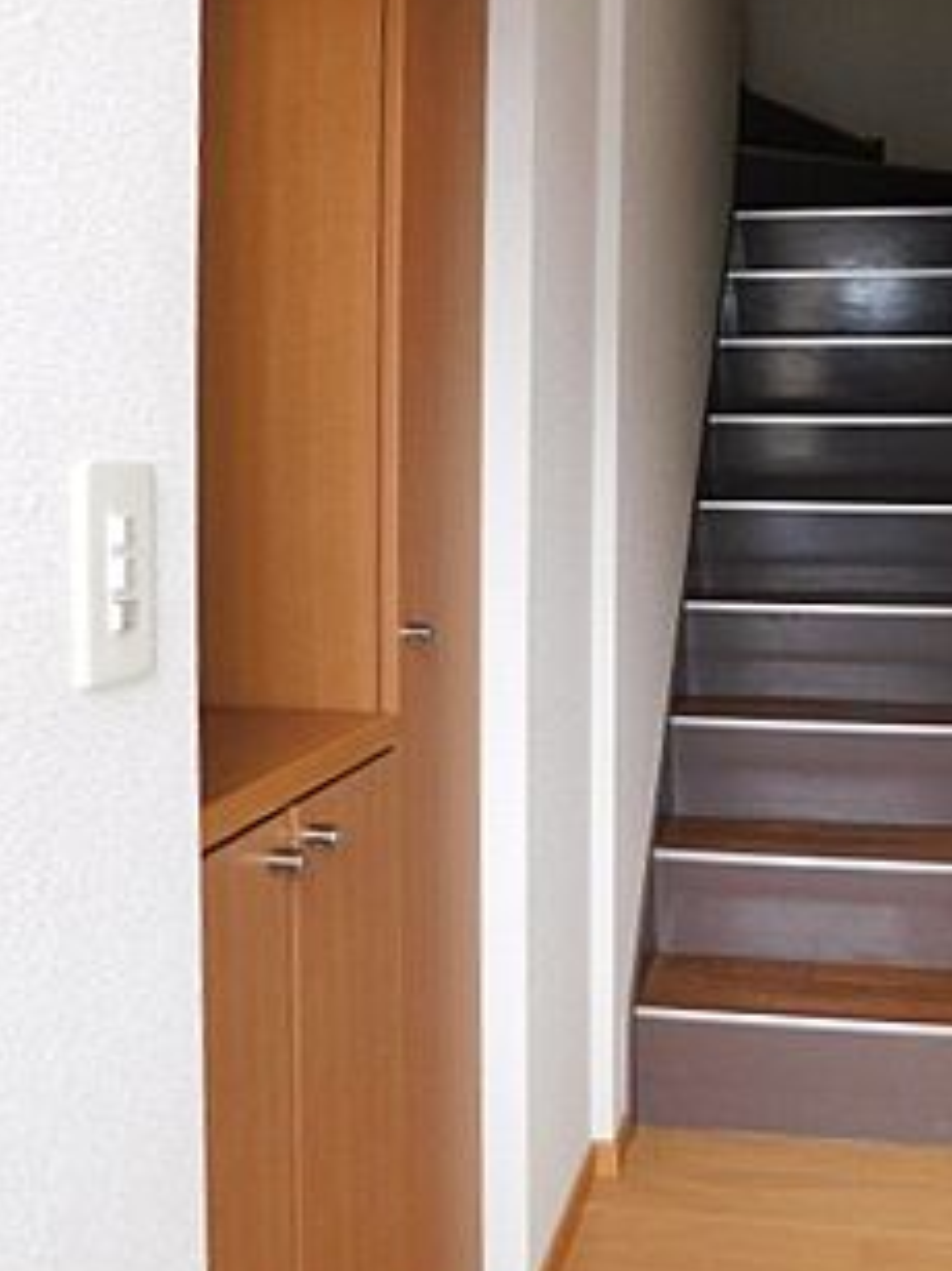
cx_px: 671
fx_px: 1321
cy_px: 530
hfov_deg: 38.9
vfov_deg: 51.1
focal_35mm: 36
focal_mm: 4
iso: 125
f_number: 3
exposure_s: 1/50
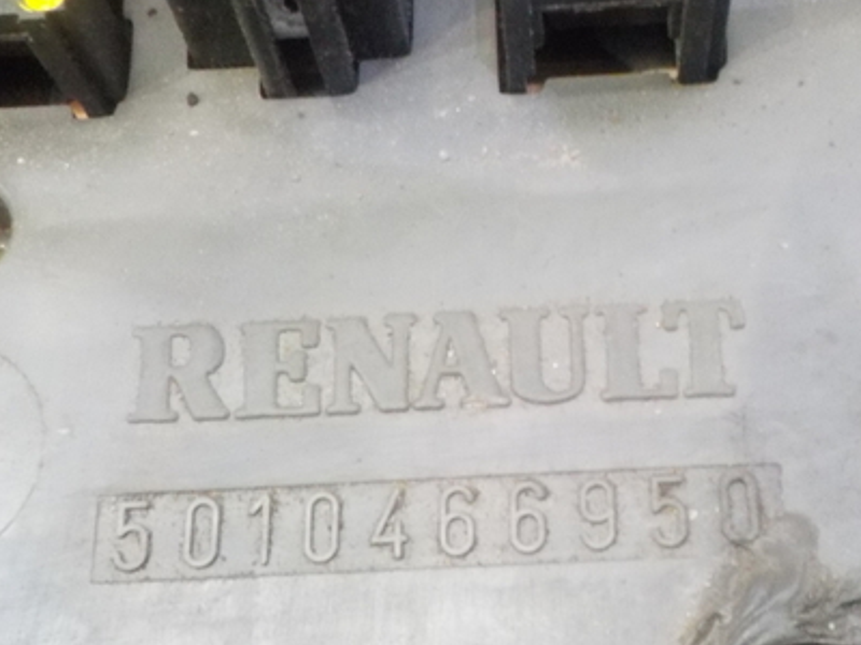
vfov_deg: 30.0
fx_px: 1194
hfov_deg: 39.5
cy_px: 432
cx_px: 514
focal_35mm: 48
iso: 800
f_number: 3.3
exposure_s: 1/3
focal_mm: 4.1
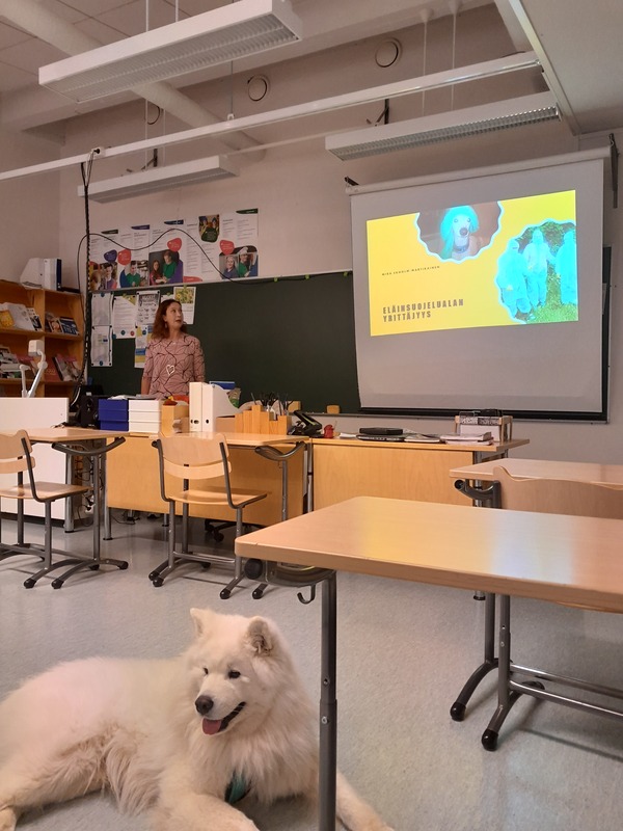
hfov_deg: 53.1
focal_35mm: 26
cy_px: 416
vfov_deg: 67.3
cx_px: 312
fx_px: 624
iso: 125
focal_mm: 4
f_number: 1.8
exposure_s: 1/50
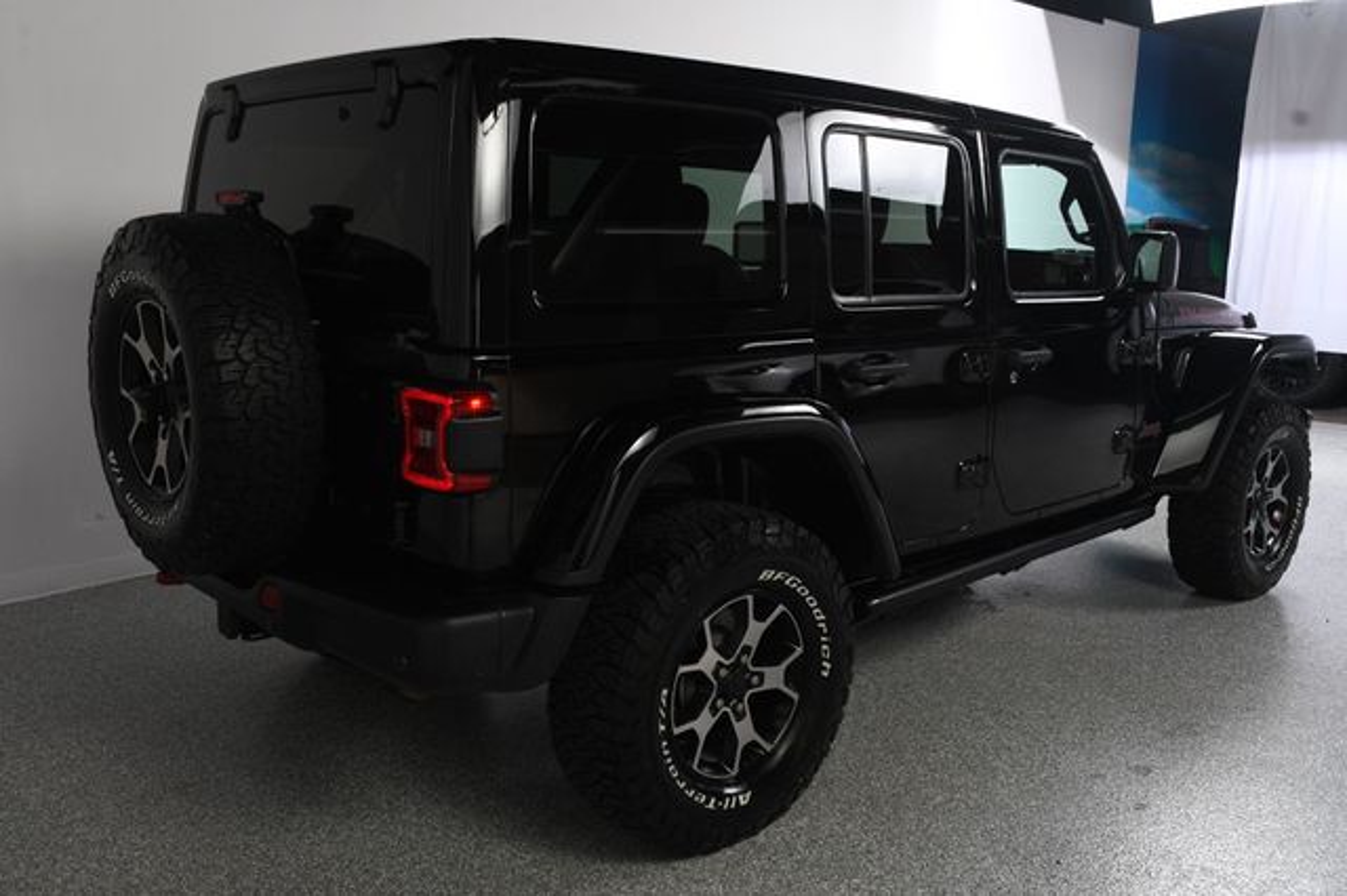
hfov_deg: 57.2
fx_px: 1234
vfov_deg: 39.9
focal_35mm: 33
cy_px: 448
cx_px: 674
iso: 100
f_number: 10
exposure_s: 1/160
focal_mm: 22
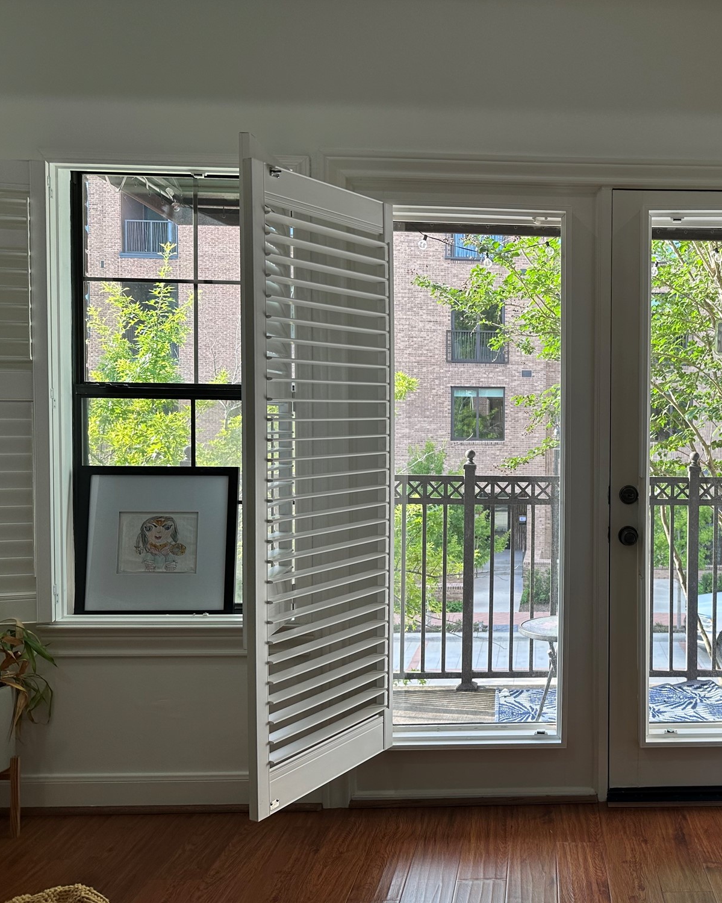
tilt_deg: -2.0
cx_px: 594
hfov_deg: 43.3
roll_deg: -1.0
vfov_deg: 55.7
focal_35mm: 32
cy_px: 460
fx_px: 855
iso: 80
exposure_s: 1/268
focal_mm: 6.86
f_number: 1.78
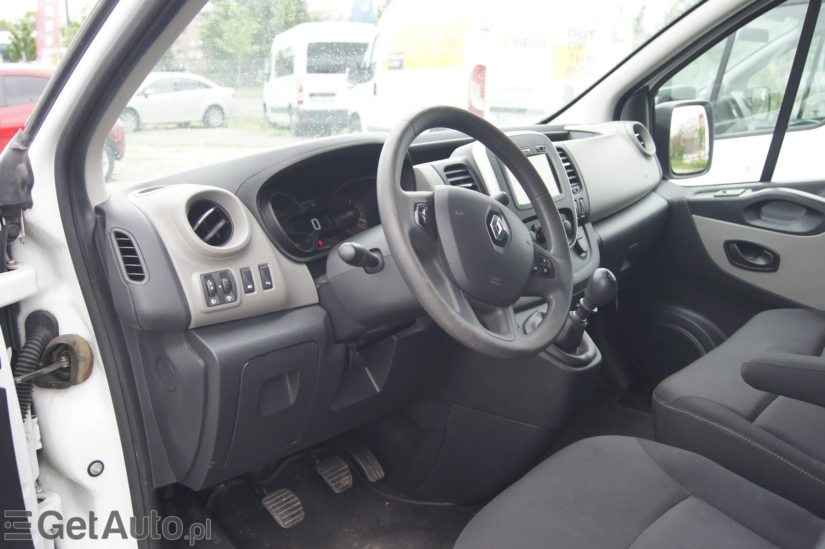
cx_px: 412
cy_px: 274
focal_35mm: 36
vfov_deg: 36.8
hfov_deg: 53.2
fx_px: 825
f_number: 4.5
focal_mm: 24
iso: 100
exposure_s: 1/40
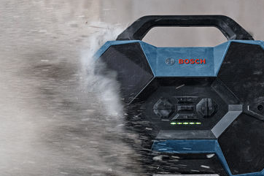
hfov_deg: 21.3
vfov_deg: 14.4
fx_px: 696
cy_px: 82
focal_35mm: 95
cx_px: 187
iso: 3200
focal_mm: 43
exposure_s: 1/800
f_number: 3.5
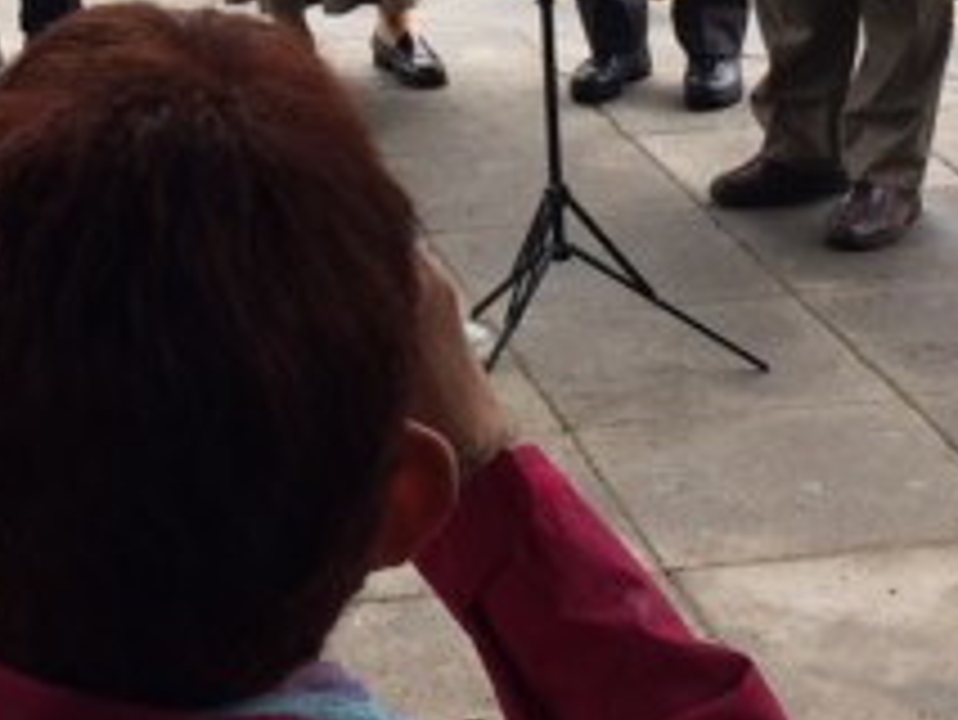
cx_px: 220
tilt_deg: -3.7
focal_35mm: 109
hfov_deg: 17.9
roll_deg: +3.2
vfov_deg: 12.4
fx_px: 3018
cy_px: -580
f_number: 2.2
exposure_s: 1/60
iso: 50
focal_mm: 4.15
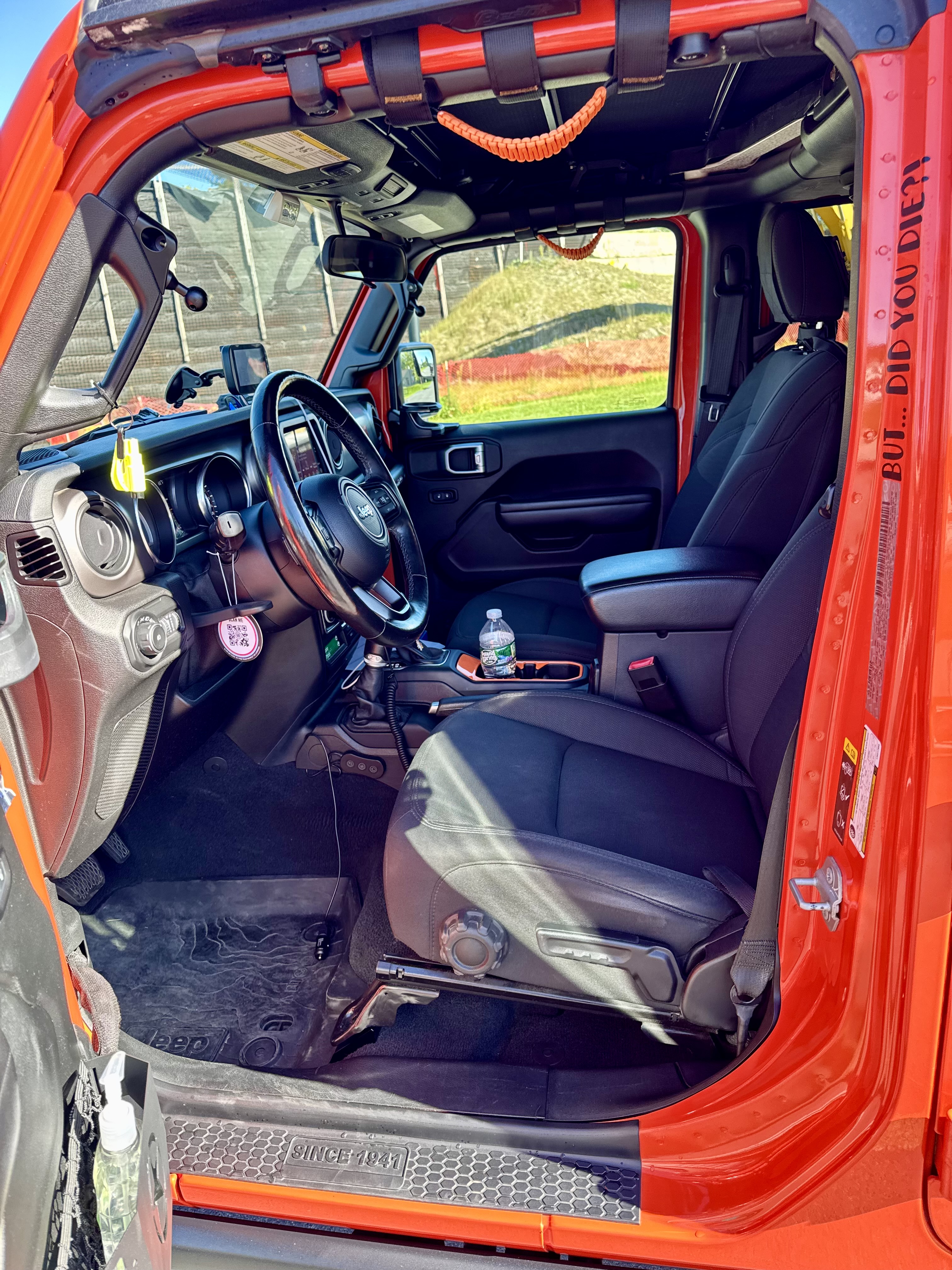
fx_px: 880
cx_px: 476
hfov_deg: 56.8
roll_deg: +5.3
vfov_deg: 71.6
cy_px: 635
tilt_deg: -17.0
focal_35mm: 24
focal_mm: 6.76
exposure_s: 1/184
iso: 64
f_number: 1.78
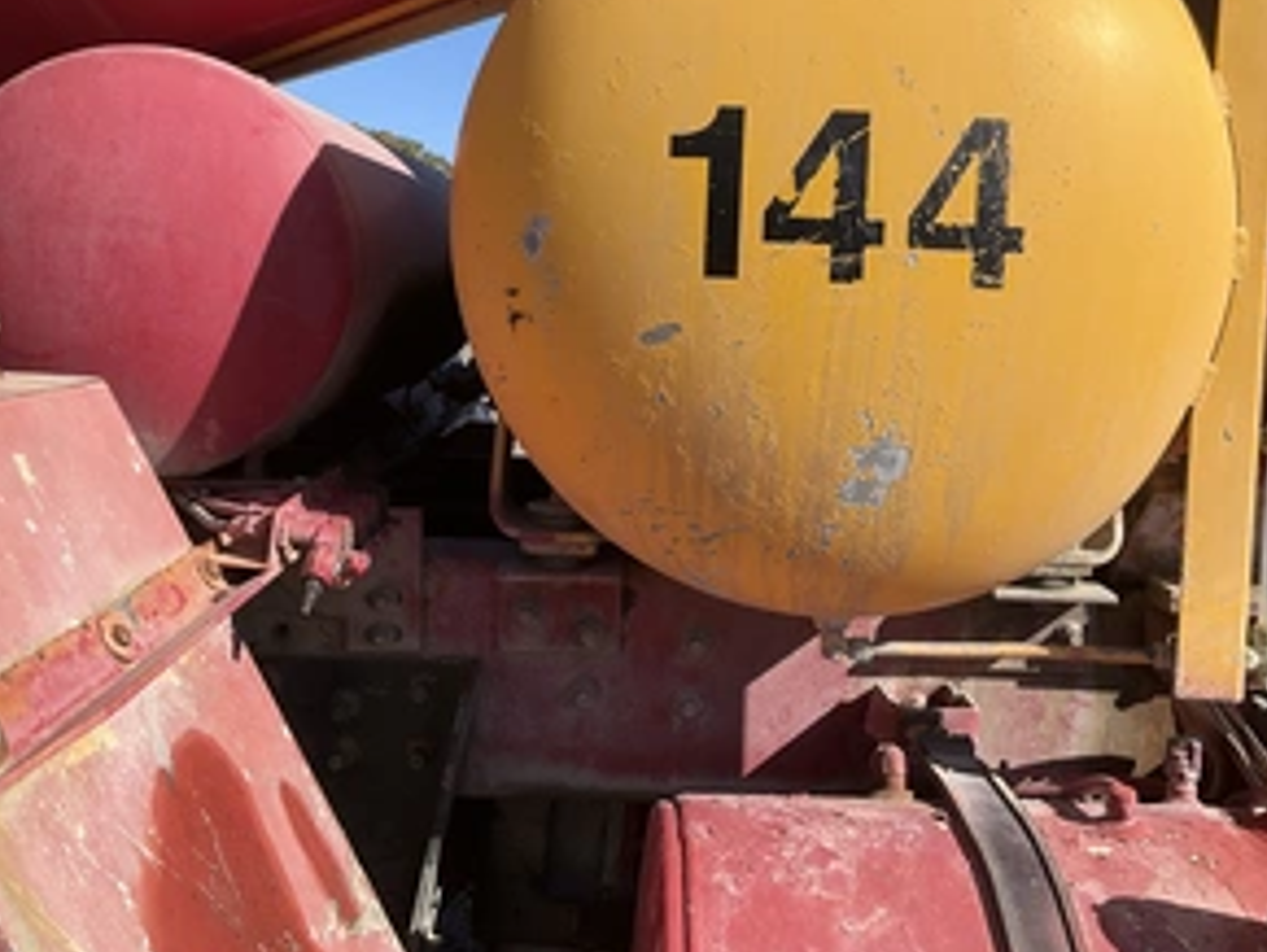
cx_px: 717
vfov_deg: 35.7
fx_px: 1465
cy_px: 341
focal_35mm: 40
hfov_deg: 46.6
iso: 25
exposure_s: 1/1626
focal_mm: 3
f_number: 1.8
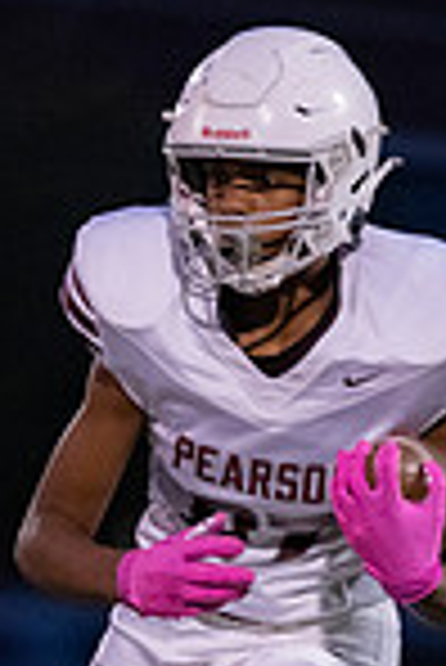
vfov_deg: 2.2
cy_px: 770
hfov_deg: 1.5
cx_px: 262
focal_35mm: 928
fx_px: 17204
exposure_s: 1/1250
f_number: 2.8
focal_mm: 200
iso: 4000
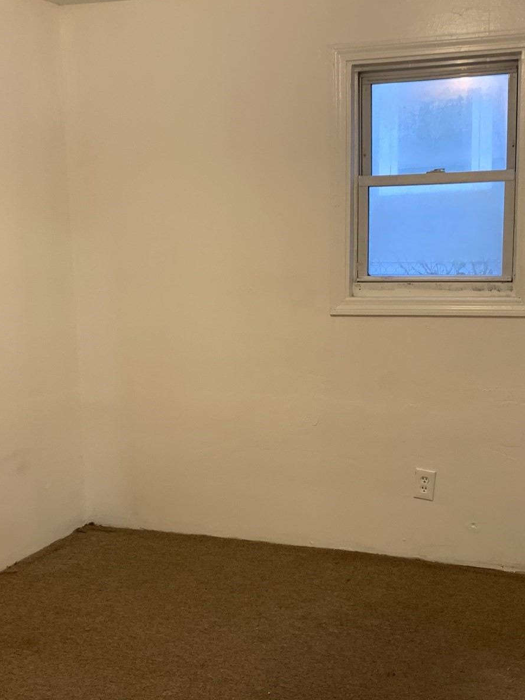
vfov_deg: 42.1
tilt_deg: -8.8
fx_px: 910
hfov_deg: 32.2
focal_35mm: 45
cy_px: 364
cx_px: 288
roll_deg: +0.9
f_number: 1.8
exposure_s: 1/60
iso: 125
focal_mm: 4.25
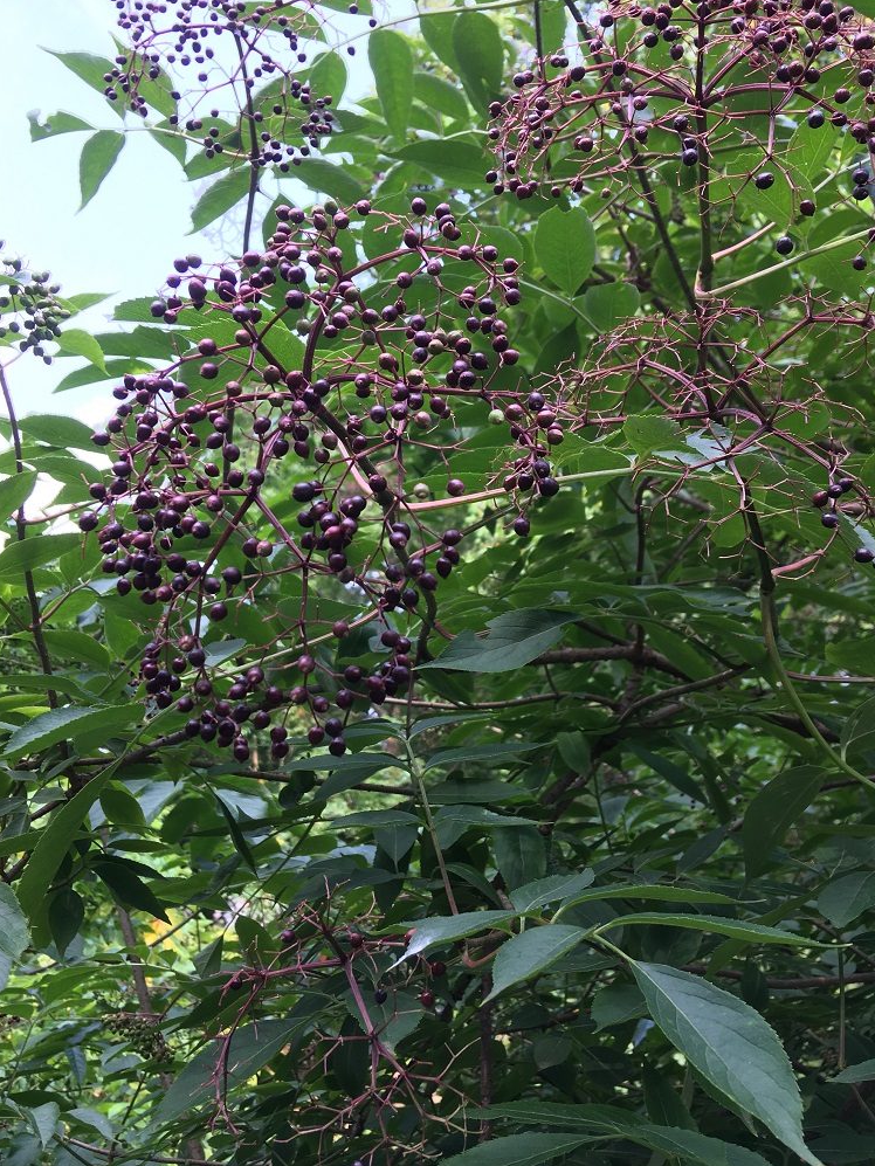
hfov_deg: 45.4
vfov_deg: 58.3
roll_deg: -0.6
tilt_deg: +18.8
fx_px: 1045
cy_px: 546
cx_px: 426
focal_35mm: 31
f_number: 2.2
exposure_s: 1/132
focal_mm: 4.15
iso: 25
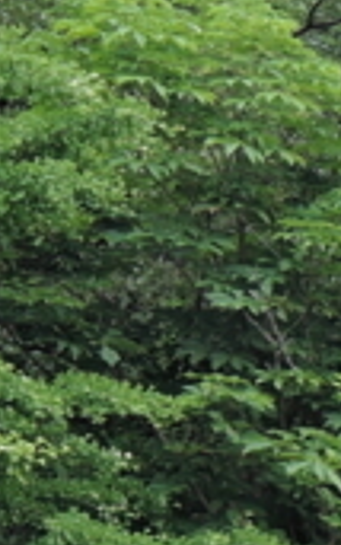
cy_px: 749
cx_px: 1520
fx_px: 2258
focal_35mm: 152
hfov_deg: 6.4
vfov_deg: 13.2
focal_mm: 5.1
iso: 80
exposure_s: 1/80
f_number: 2.8
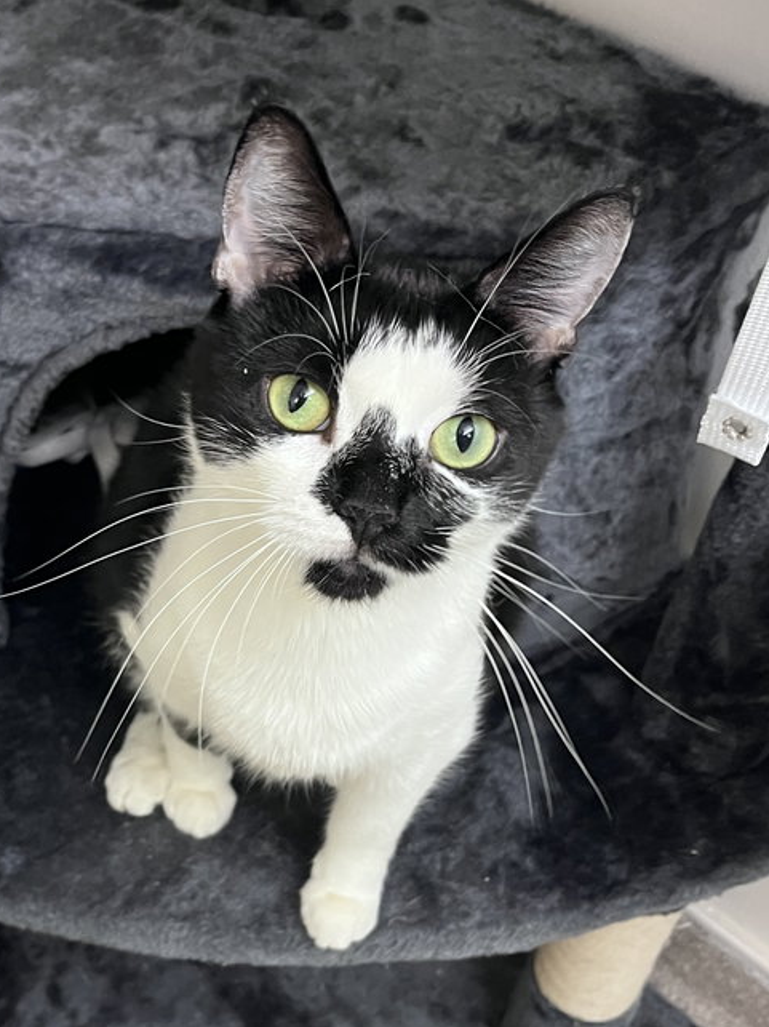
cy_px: 531
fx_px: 800
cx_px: 379
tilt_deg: -47.8
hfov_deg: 51.3
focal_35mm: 27
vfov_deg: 65.3
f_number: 1.6
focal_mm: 5.1
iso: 200
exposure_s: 1/60
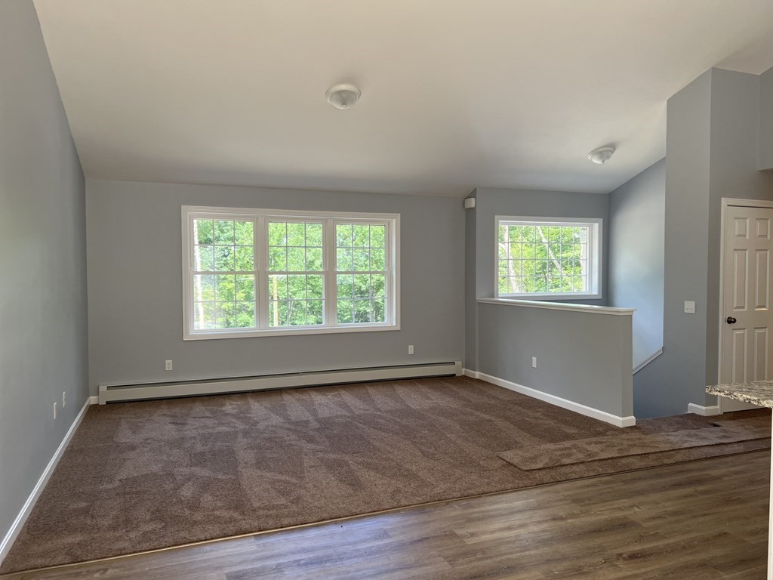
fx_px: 581
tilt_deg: -2.4
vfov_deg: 53.1
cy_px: 290
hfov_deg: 67.3
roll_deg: +0.2
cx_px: 386
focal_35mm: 26
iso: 50
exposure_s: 1/165
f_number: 1.5
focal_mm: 5.7
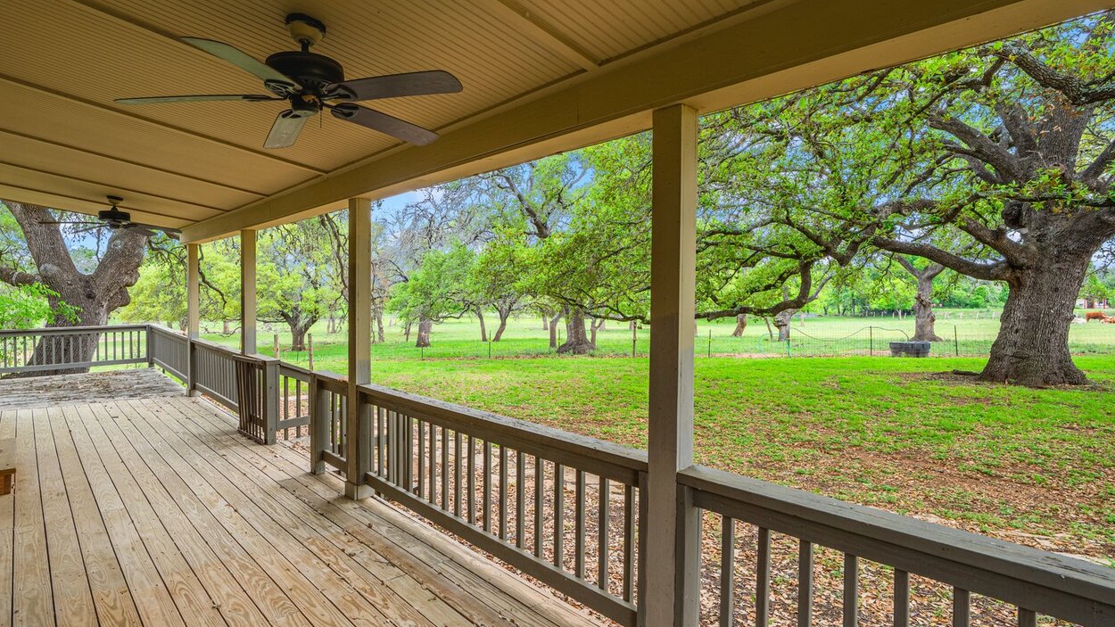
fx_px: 562
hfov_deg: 88.9
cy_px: 298
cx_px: 473
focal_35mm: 19
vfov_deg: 58.3
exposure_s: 1/13
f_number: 8
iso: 100
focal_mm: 14
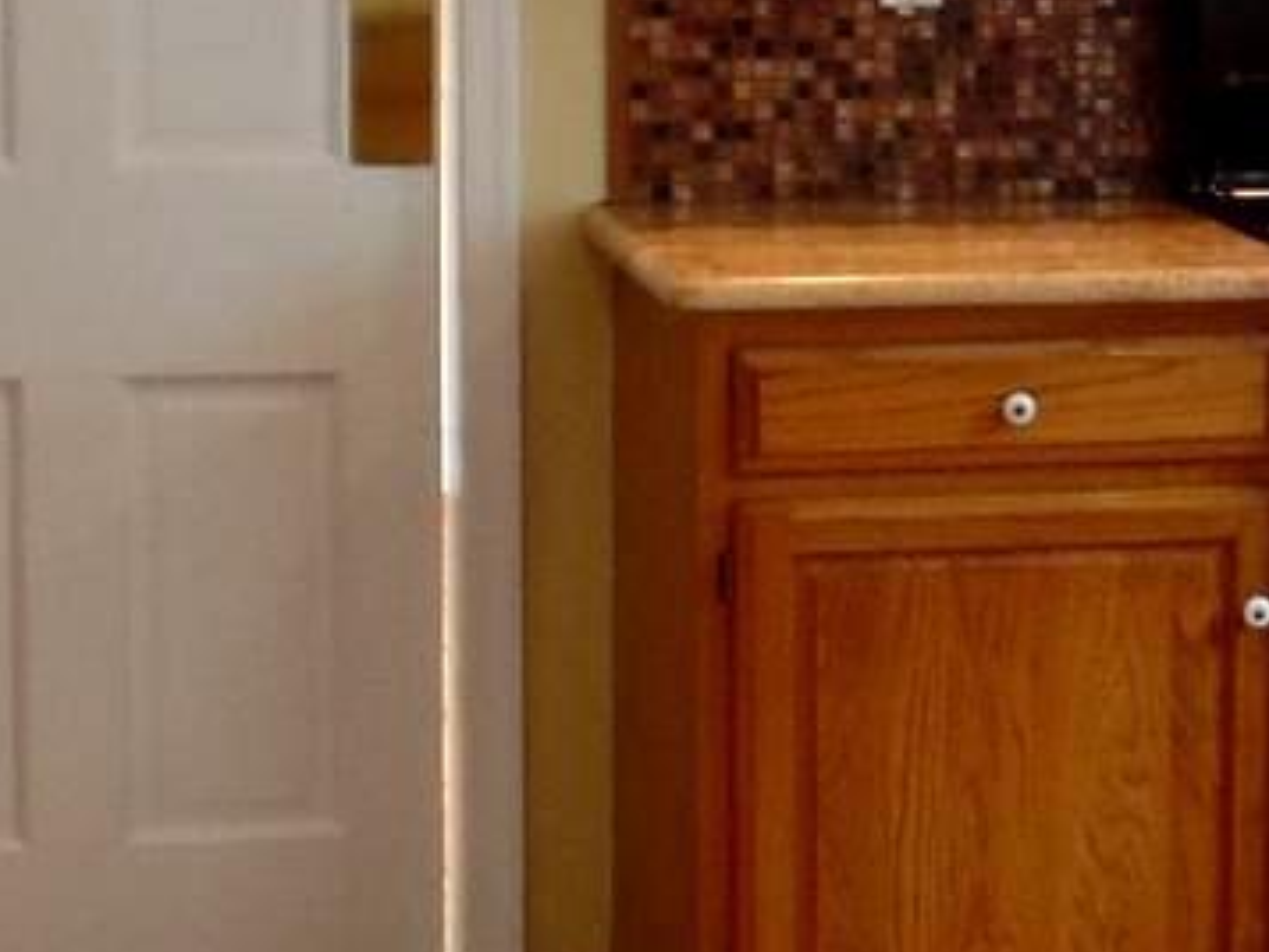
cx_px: 1528
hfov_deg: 14.5
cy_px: 355
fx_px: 4841
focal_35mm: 132
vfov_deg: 11.2
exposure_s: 1/30
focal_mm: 4.1
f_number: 2.8
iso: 120
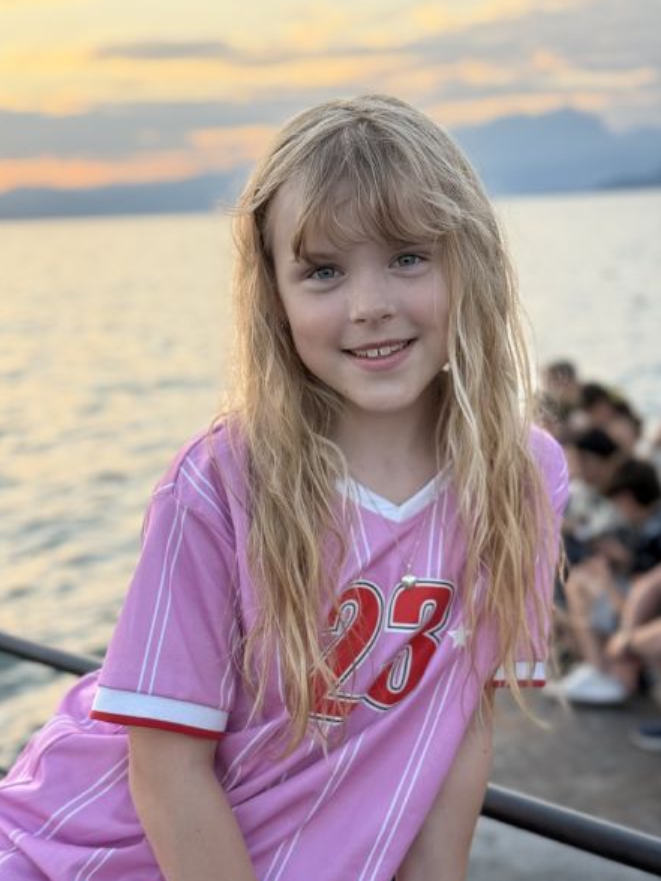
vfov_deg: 38.9
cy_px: 440
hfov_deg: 29.7
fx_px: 1248
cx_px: 330
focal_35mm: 49
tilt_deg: -9.8
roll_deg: +2.4
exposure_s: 1/444
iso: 100
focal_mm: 6.76
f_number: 1.78
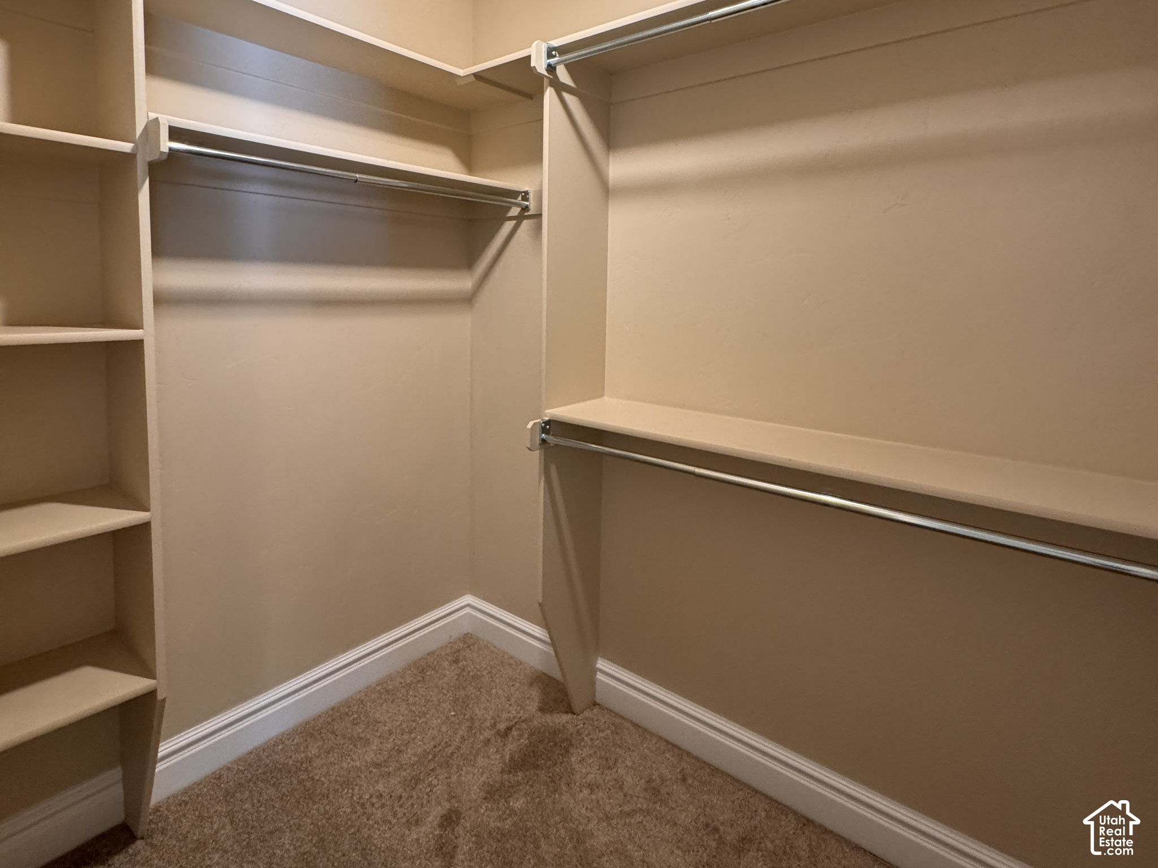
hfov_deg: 102.1
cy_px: 434
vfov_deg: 85.7
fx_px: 468
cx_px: 579
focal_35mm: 14
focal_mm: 2.22
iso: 320
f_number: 2.2
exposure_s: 1/60
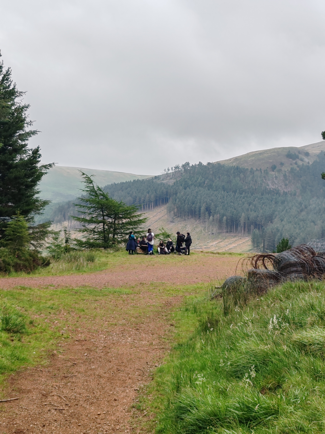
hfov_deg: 24.0
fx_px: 764
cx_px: 162
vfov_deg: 31.7
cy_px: 217
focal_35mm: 61
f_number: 1.9
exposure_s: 1/350
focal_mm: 6.12
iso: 50
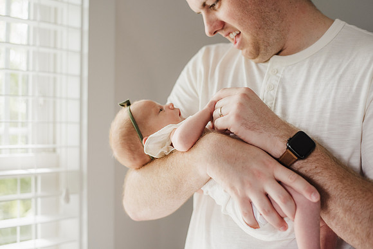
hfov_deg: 39.6
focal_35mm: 50
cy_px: 124
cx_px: 186
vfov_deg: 27.0
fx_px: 518
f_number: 2.5
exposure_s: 1/200
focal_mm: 50
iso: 800
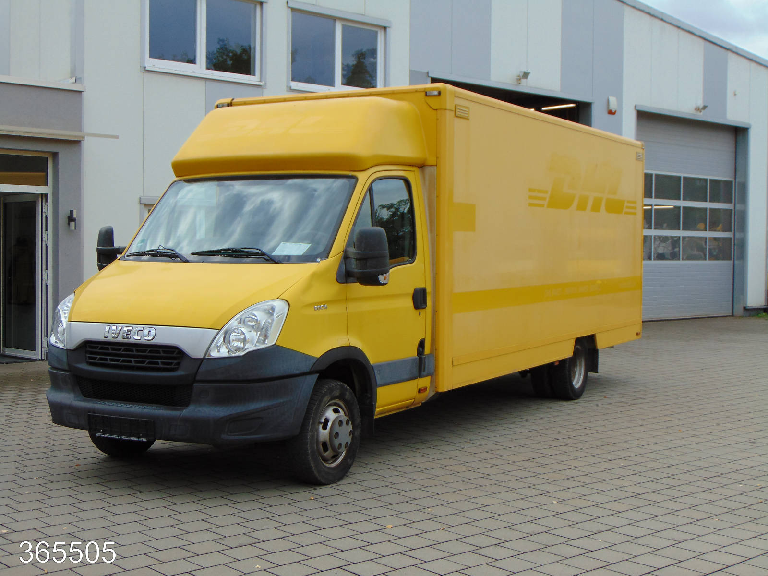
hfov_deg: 38.2
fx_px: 1109
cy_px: 288
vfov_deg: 29.1
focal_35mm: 50
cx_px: 384
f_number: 3.5
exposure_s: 1/500
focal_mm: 9
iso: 80
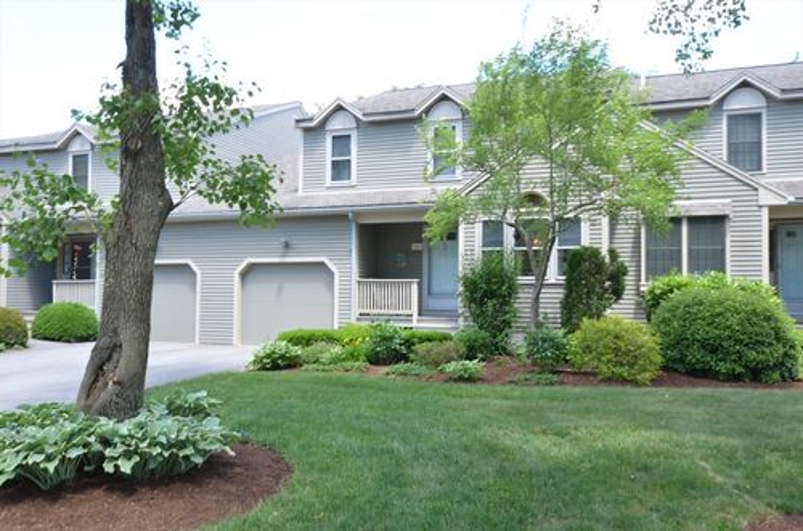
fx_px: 668
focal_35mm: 30
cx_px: 402
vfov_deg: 43.4
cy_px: 266
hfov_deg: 62.0
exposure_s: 1/10
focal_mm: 20
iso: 100
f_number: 11
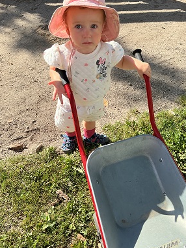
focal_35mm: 38
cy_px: 125
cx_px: 110
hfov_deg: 37.6
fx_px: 273
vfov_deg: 49.0
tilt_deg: -47.5
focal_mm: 3
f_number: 1.8
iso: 25
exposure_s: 1/962
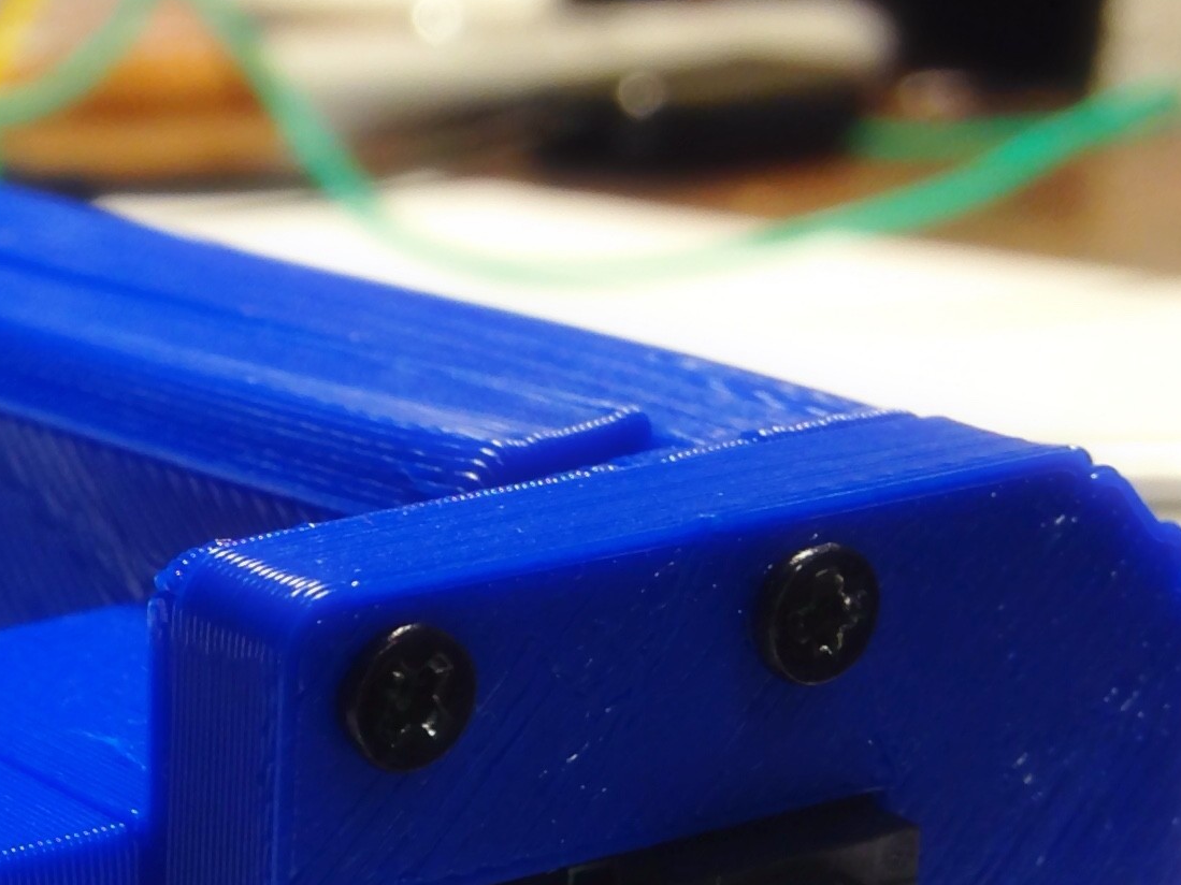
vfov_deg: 15.0
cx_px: -405
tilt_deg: -15.6
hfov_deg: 18.5
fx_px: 3343
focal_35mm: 98
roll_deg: -0.9
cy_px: 653
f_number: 2.4
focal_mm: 4.12
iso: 50
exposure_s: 1/24
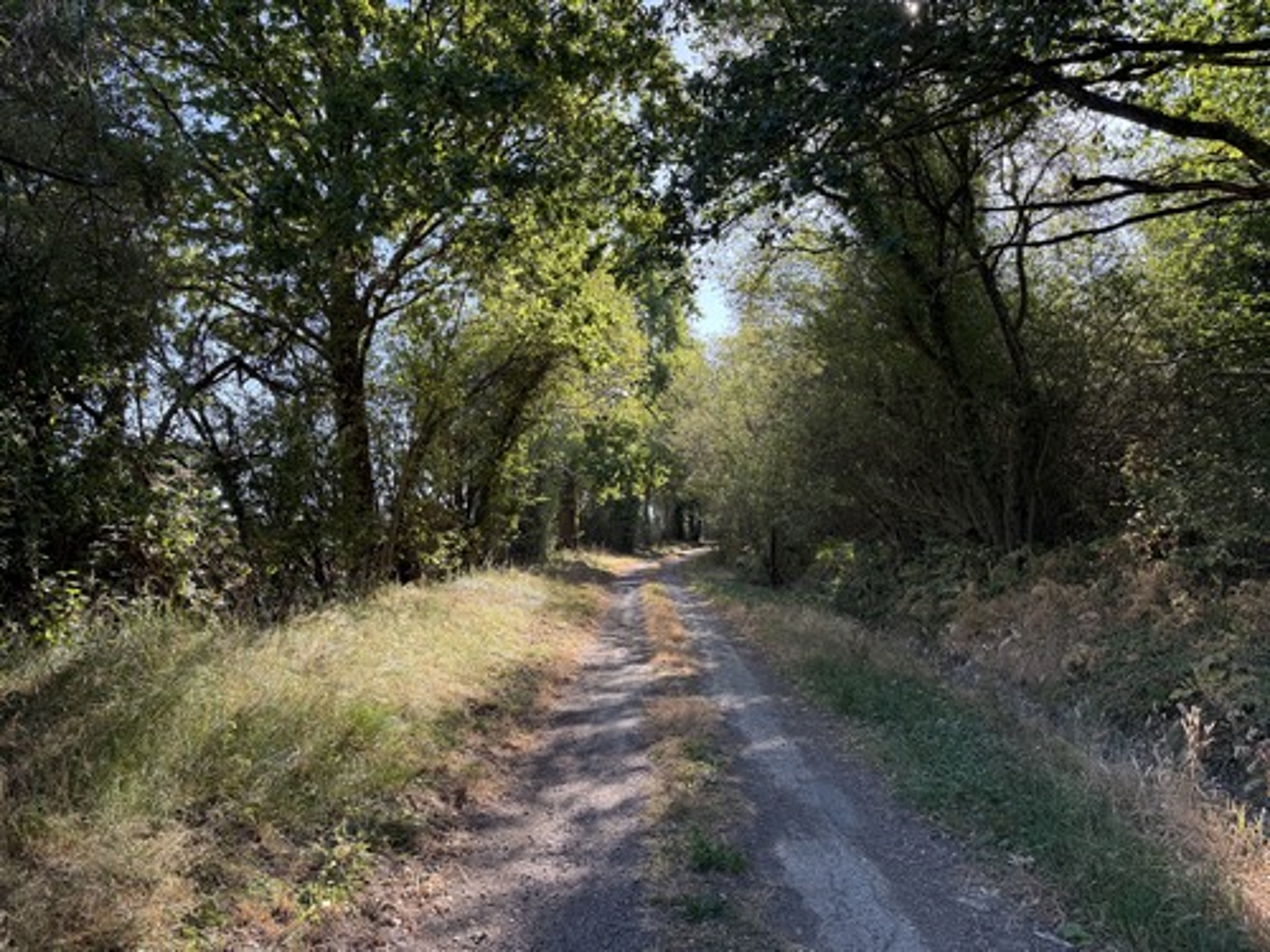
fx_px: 881
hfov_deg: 71.6
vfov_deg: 56.8
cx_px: 635
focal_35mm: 24
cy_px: 476
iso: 100
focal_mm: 6.76
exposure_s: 1/567
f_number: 1.78
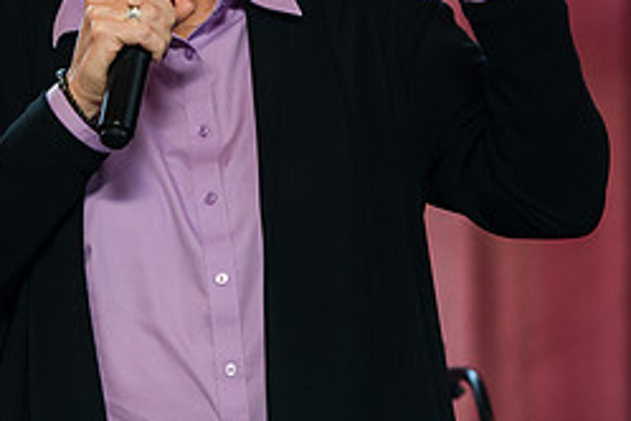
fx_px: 6940
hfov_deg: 5.2
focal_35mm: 396
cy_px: -32
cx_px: 198
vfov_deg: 3.5
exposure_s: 1/200
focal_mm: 170
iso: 1250
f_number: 3.2
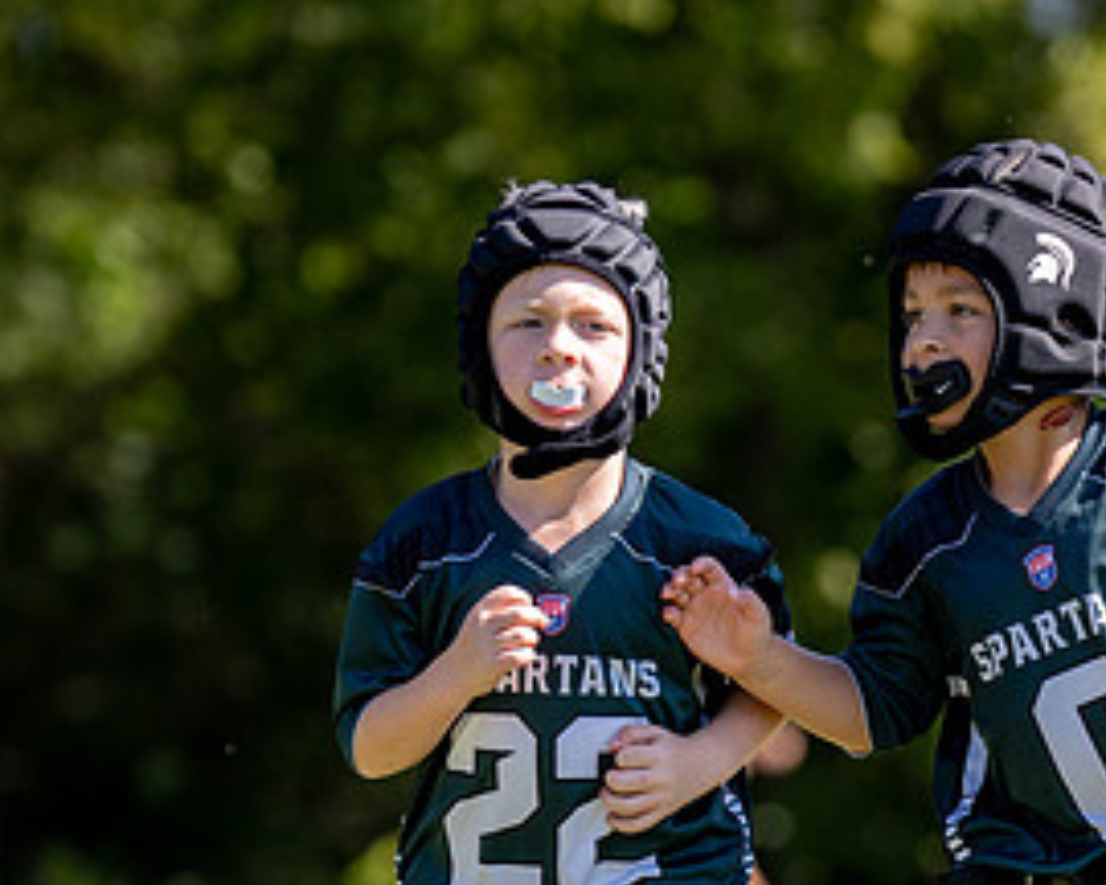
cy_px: 734
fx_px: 12111
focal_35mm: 370
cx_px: 780
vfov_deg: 4.2
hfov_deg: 5.2
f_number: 2.8
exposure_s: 1/2500
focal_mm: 139
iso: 200
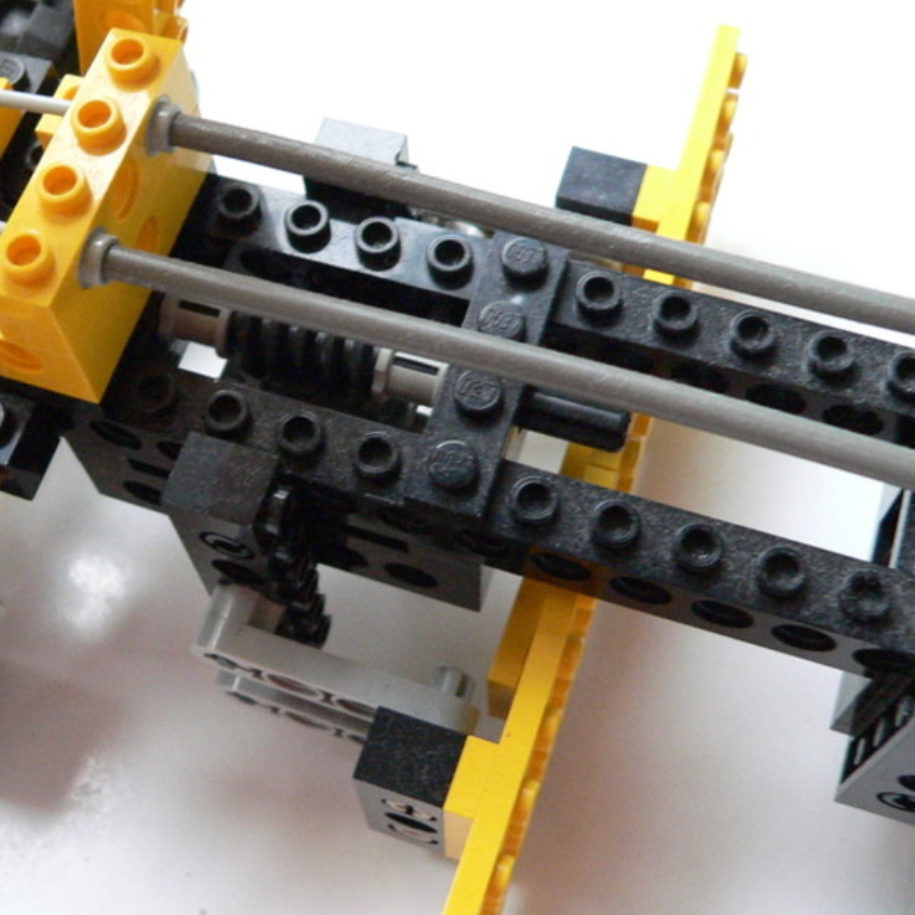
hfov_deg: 36.3
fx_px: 1376
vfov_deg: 36.8
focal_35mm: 46
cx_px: 282
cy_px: 441
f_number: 2.8
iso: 400
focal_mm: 6
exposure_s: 1/10
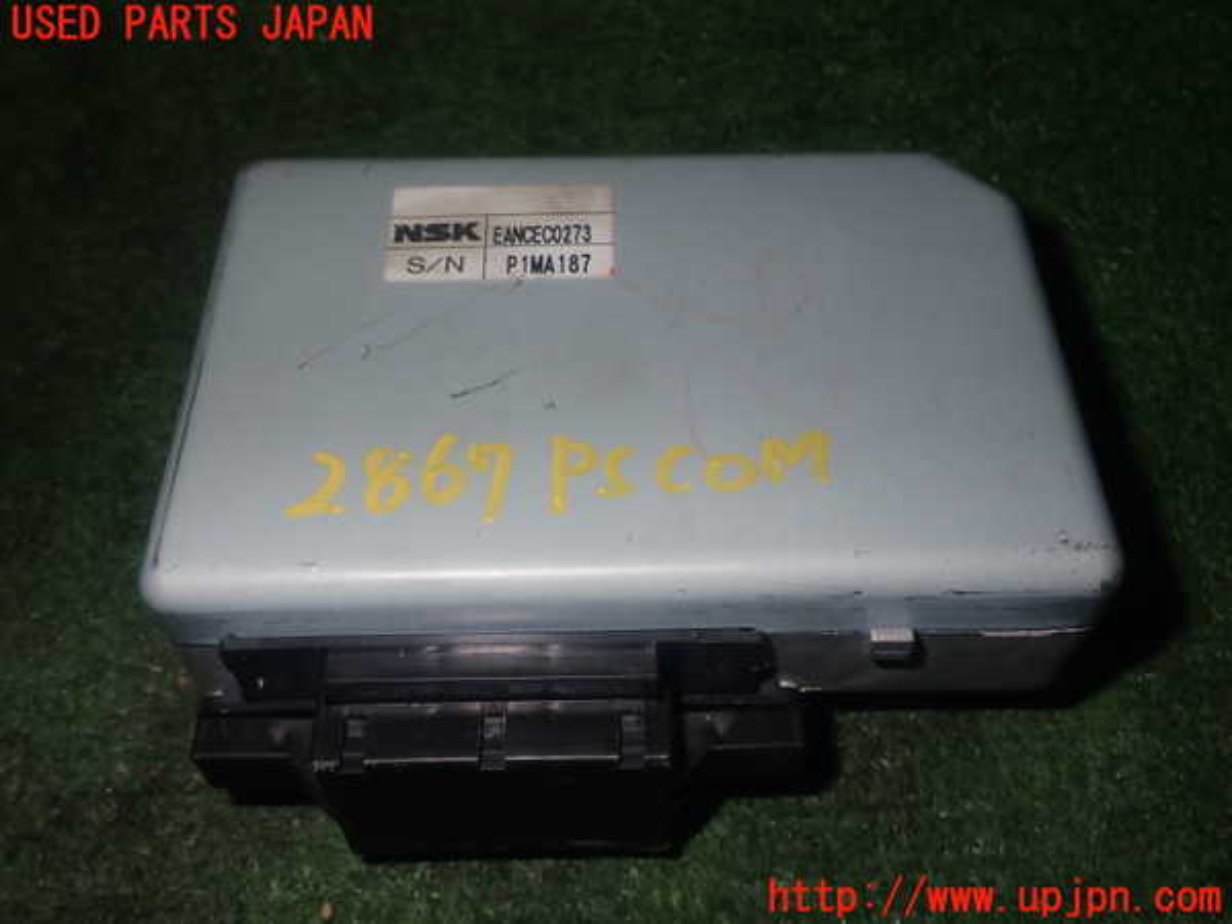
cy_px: 462
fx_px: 1281
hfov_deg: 51.4
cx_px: 616
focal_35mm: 36
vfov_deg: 39.7
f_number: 7.1
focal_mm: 6.37
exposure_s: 1/40
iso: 200
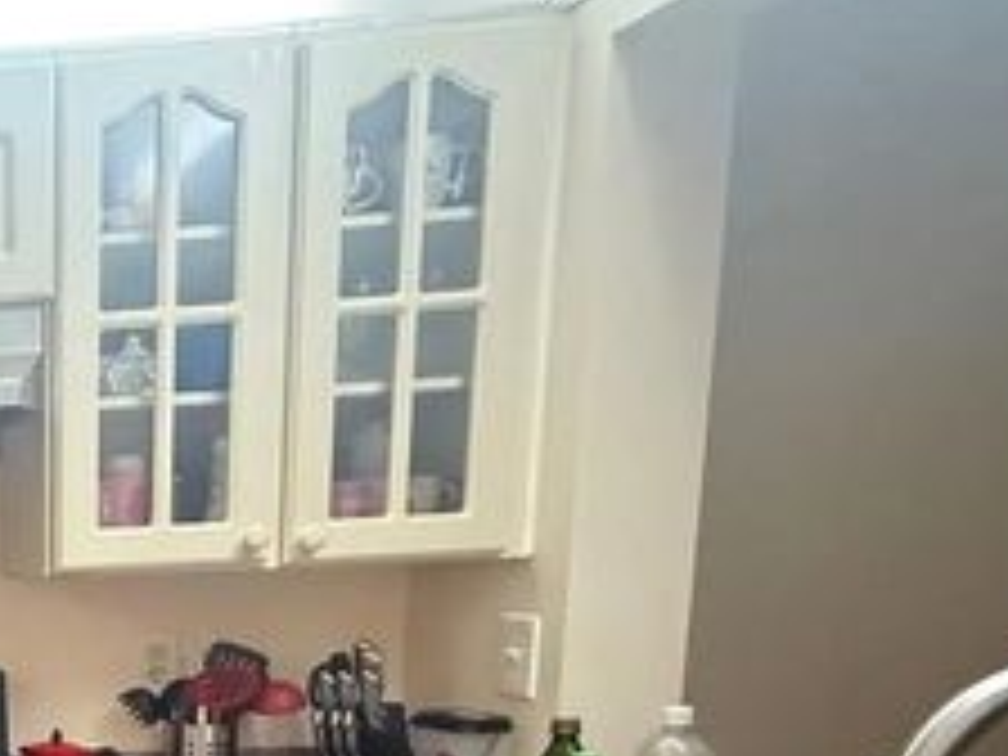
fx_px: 1165
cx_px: -364
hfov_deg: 32.3
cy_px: 734
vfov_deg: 33.3
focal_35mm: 40
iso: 800
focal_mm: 2.22
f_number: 2.2
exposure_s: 1/60
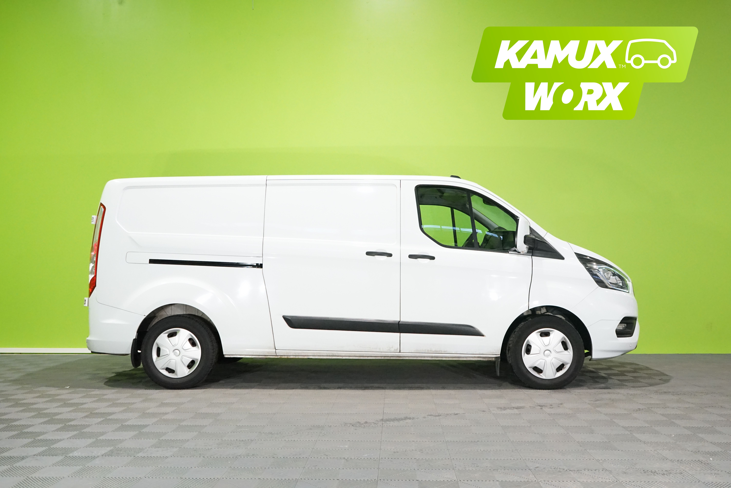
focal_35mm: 32
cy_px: 244
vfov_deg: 41.1
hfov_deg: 58.7
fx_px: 650
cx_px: 366
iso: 6400
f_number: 8
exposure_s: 1/125
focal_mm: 32
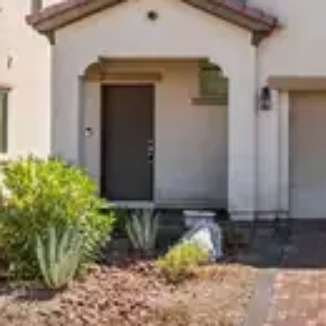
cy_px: 71
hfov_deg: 20.3
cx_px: 369
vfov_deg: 21.2
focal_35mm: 81
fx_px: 863
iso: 400
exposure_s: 1/8000
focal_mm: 21
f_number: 8
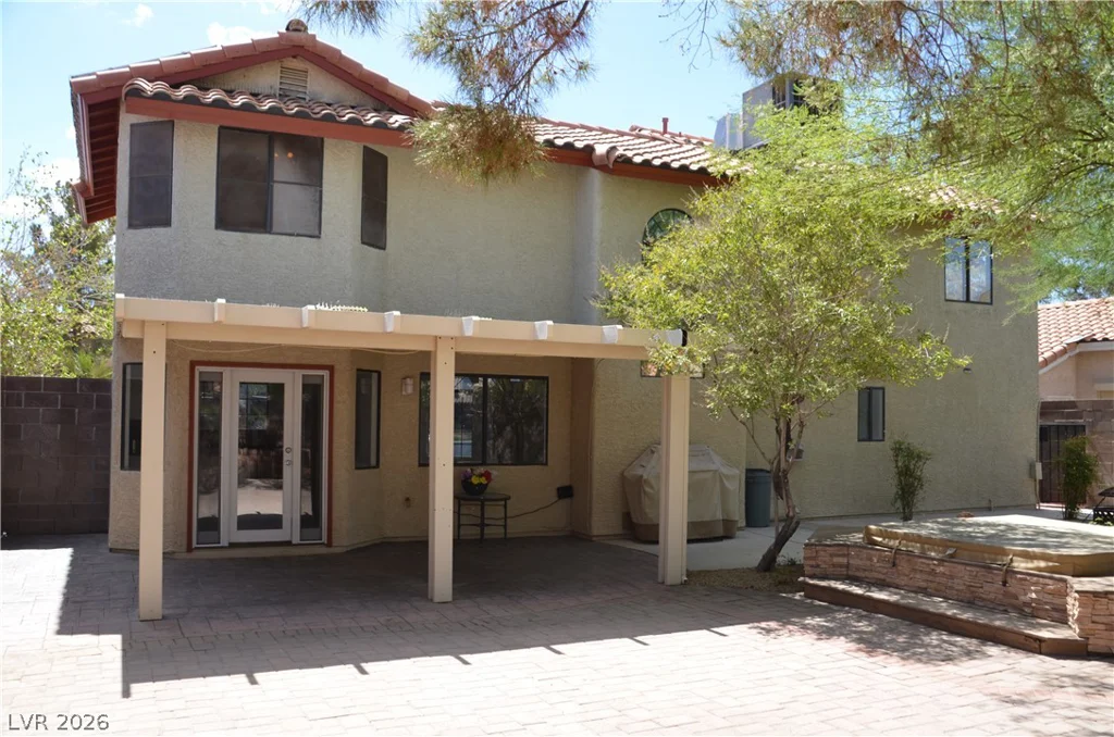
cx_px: 557
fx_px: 973
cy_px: 368
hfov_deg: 59.6
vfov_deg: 41.5
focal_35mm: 32
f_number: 8
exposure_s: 1/250
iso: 160
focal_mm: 21
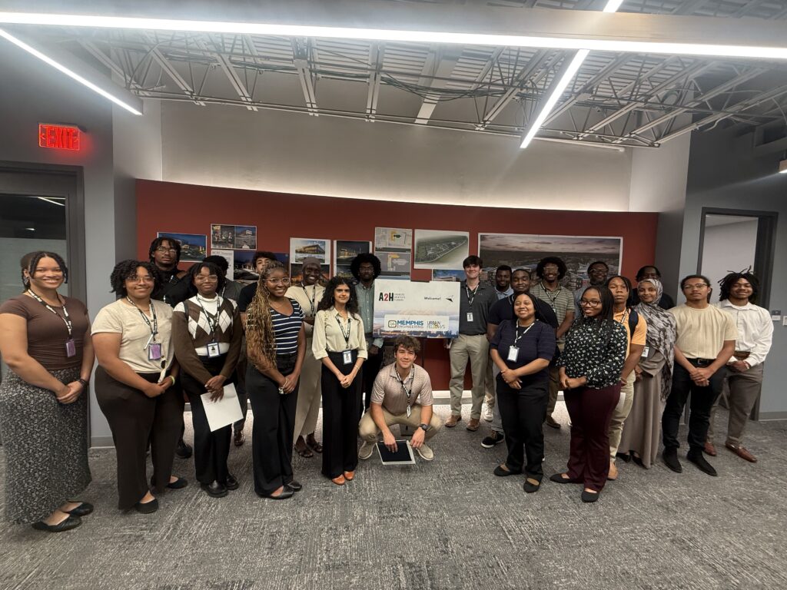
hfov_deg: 102.1
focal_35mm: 14
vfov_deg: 85.7
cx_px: 394
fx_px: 318
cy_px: 295
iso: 250
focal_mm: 2.22
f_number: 2.2
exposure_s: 1/60
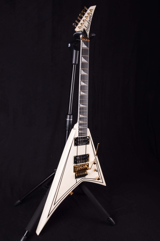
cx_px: 80
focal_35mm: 36
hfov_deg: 36.7
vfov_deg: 53.2
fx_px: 241
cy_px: 120
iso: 200
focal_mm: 24
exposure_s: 1/200
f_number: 14
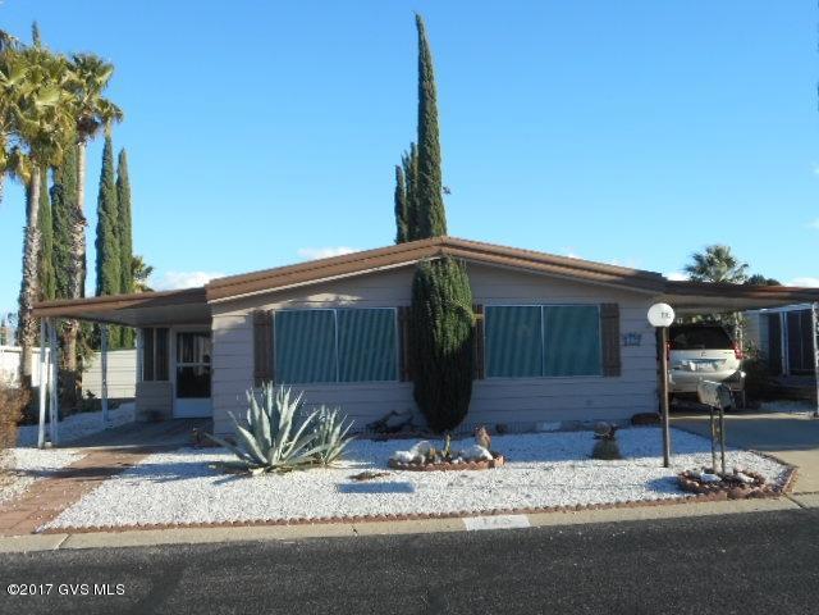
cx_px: 410
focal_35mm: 34
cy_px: 308
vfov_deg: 41.8
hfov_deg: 54.0
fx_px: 804
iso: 80
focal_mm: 6
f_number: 4.2
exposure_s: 1/320
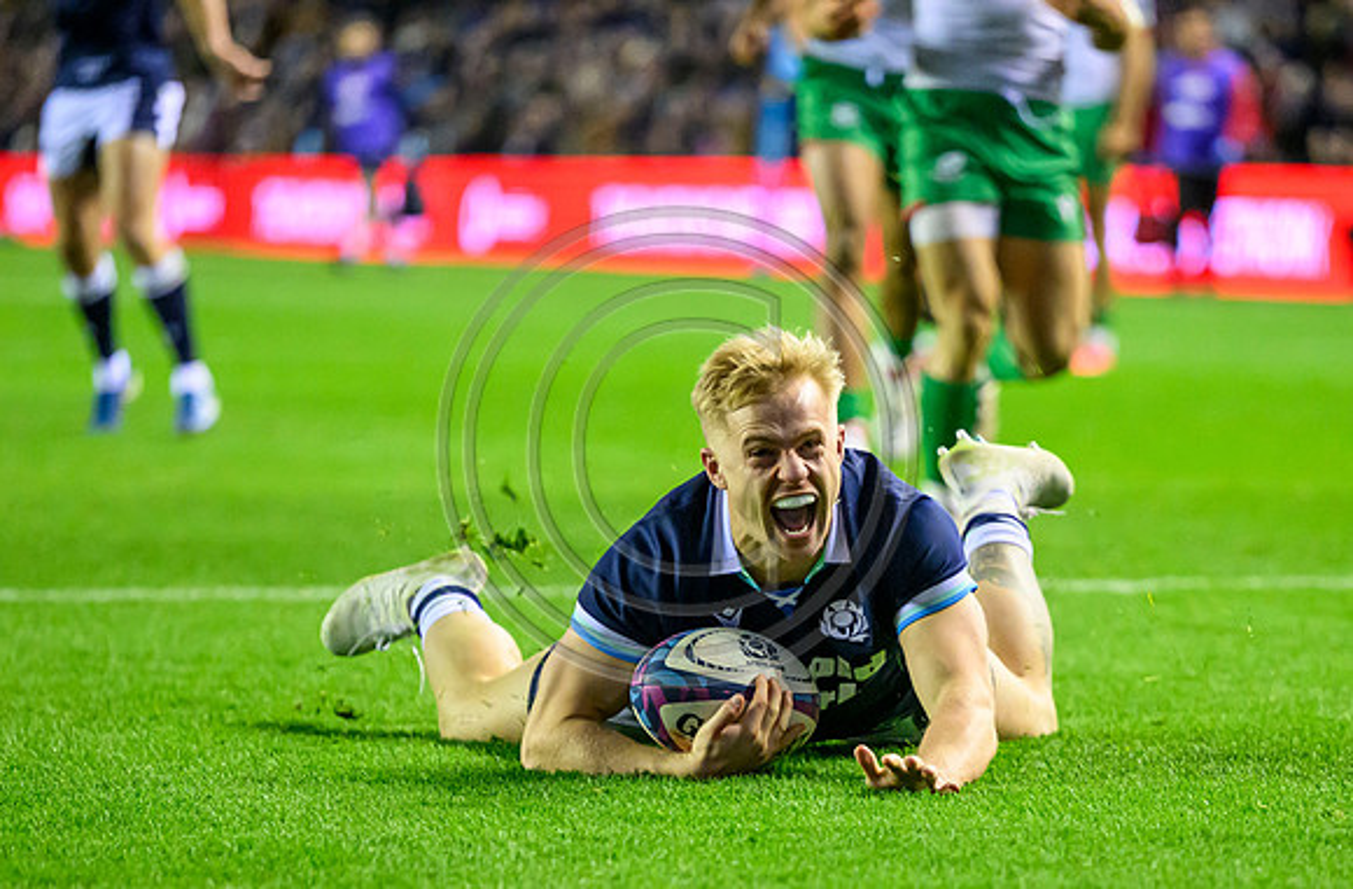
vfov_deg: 5.0
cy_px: 760
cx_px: 896
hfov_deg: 7.6
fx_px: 10132
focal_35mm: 271
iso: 6400
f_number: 2.8
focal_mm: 160
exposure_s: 1/1000
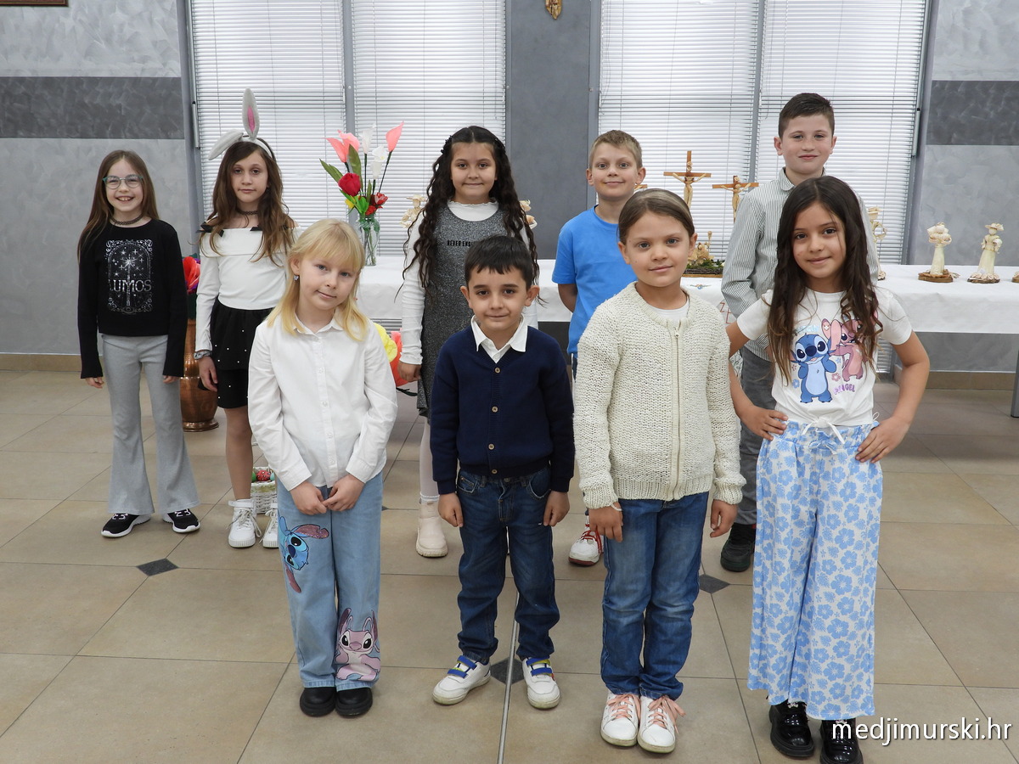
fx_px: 1030
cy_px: 382
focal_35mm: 35
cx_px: 510
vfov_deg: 40.7
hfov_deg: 52.6
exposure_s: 1/30
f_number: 3.2
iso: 125
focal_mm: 6.3
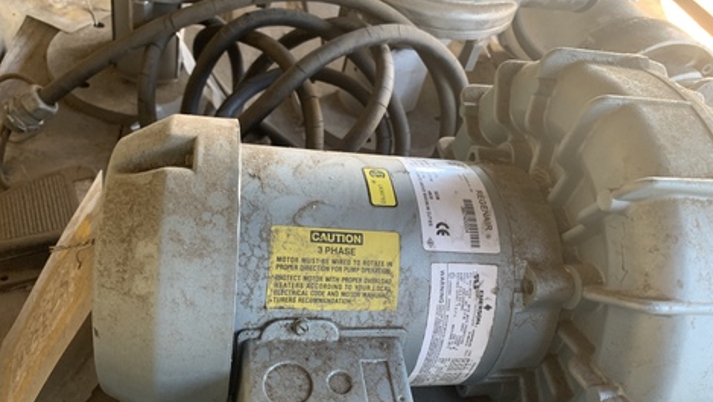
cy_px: 216
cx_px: 363
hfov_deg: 66.1
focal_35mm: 29
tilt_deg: -45.1
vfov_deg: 40.2
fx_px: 548
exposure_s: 1/60
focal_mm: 4.25
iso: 250
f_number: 1.8
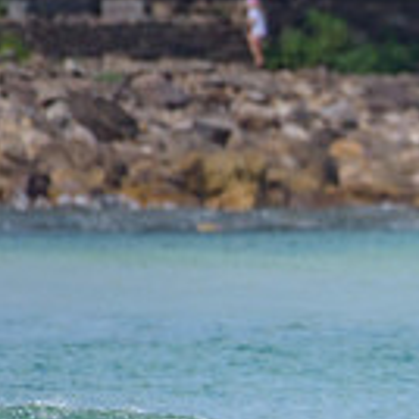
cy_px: 412
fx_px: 30785
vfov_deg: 0.8
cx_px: 1029
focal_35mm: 2248
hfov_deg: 0.8
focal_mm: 500
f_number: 5.6
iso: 280
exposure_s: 1/2000
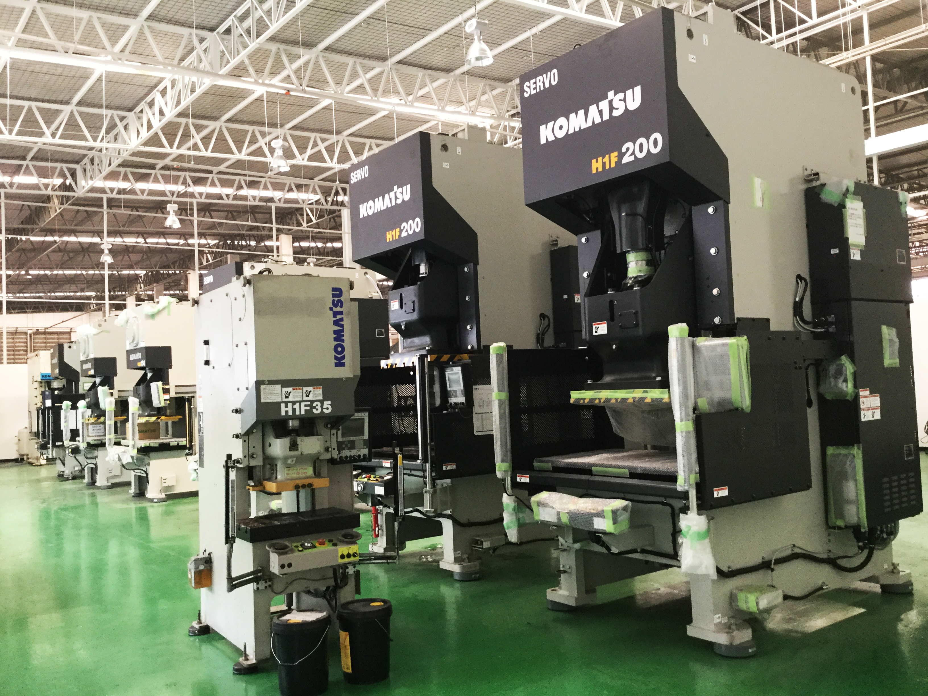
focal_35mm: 31
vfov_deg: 45.4
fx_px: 831
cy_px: 348
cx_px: 464
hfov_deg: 58.4
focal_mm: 3.3
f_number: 2.4
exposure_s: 1/33
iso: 125
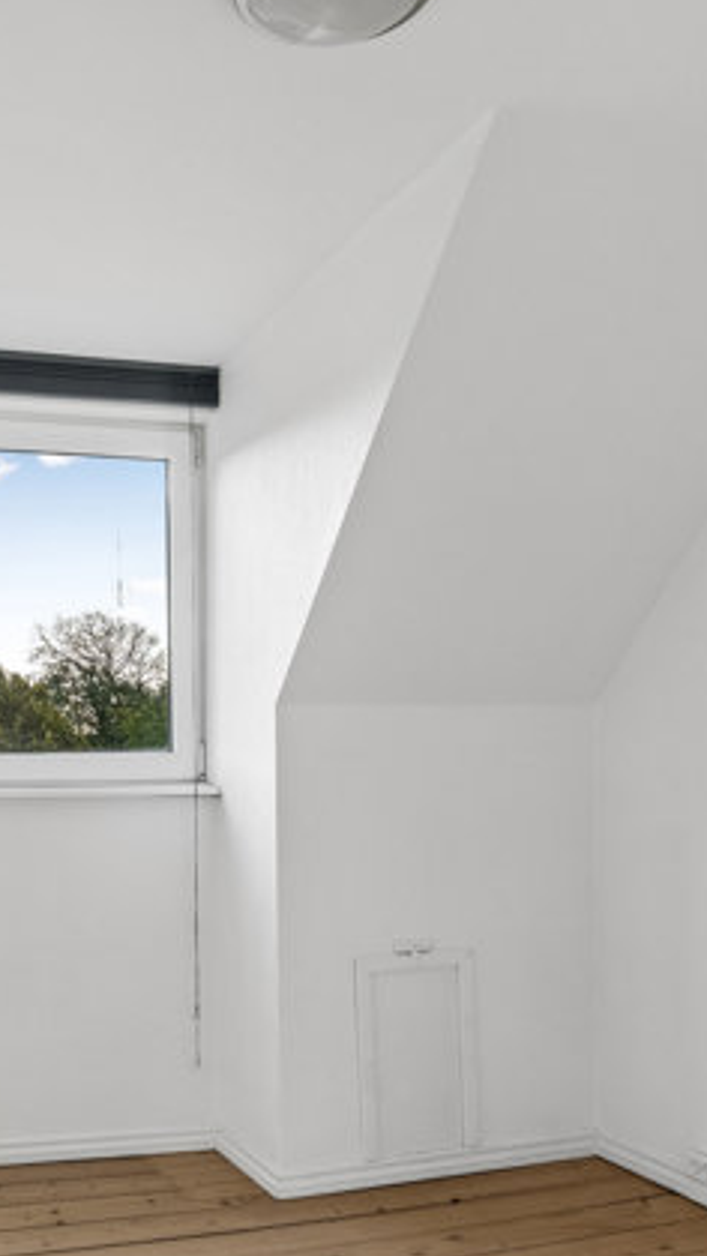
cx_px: 177
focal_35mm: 38
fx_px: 1265
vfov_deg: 52.4
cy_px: 751
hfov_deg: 30.7
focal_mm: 19
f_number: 7.1
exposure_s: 1/60
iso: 400
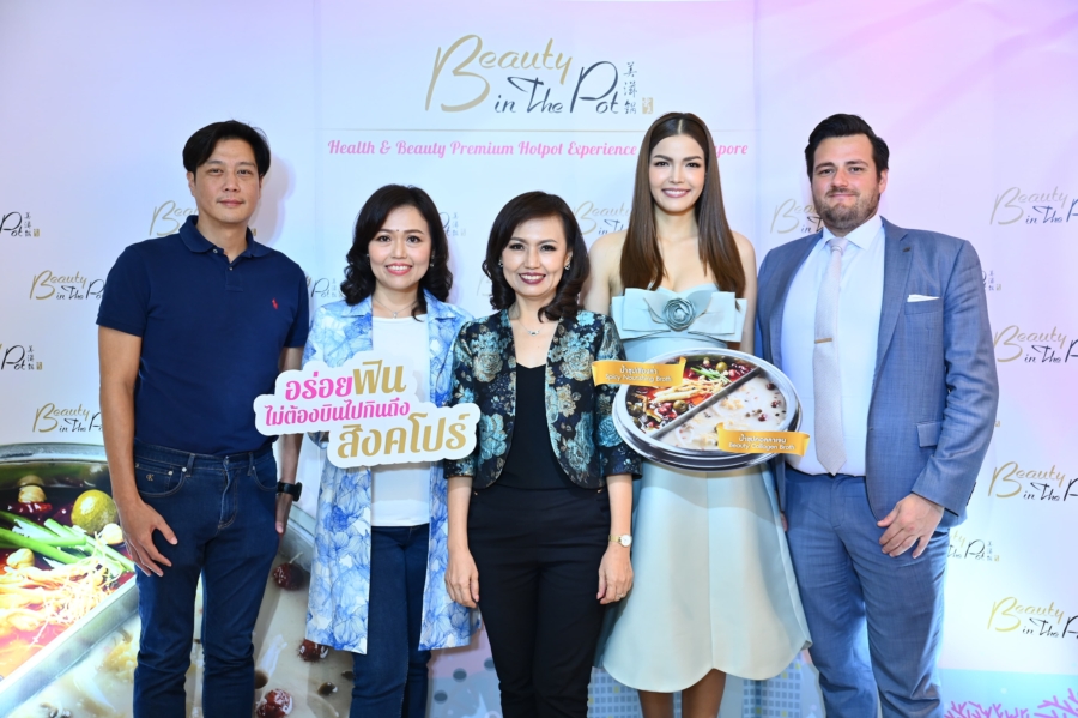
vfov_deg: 36.8
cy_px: 359
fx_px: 1077
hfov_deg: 53.2
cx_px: 539
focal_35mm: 36
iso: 400
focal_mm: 36
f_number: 2.8
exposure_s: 1/125
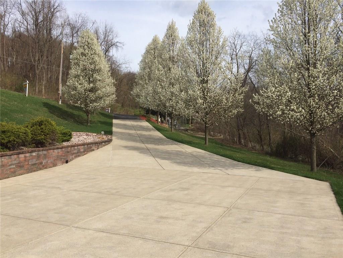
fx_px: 287
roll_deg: +3.7
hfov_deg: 61.7
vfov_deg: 48.2
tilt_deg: -0.4
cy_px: 129
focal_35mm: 29
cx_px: 172
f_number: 2.2
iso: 32
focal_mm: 4.15
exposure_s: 1/2415
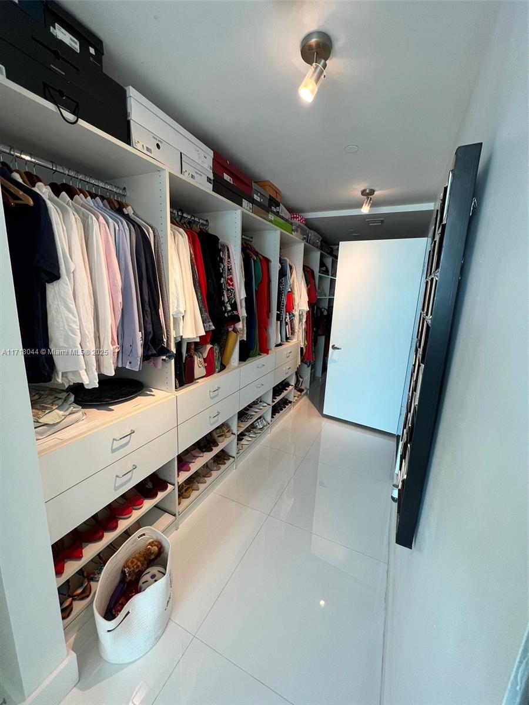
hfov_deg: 89.9
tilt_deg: -12.8
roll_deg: -2.5
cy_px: 352
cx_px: 264
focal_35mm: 13
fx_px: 265
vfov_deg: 106.2
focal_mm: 1.57
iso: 125
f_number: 1.8
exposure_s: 1/60
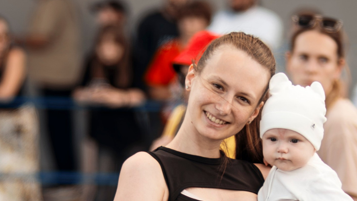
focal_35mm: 257
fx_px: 2433
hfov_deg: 8.4
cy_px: 230
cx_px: 234
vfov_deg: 4.7
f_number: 1.8
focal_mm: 85
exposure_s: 1/50
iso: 100
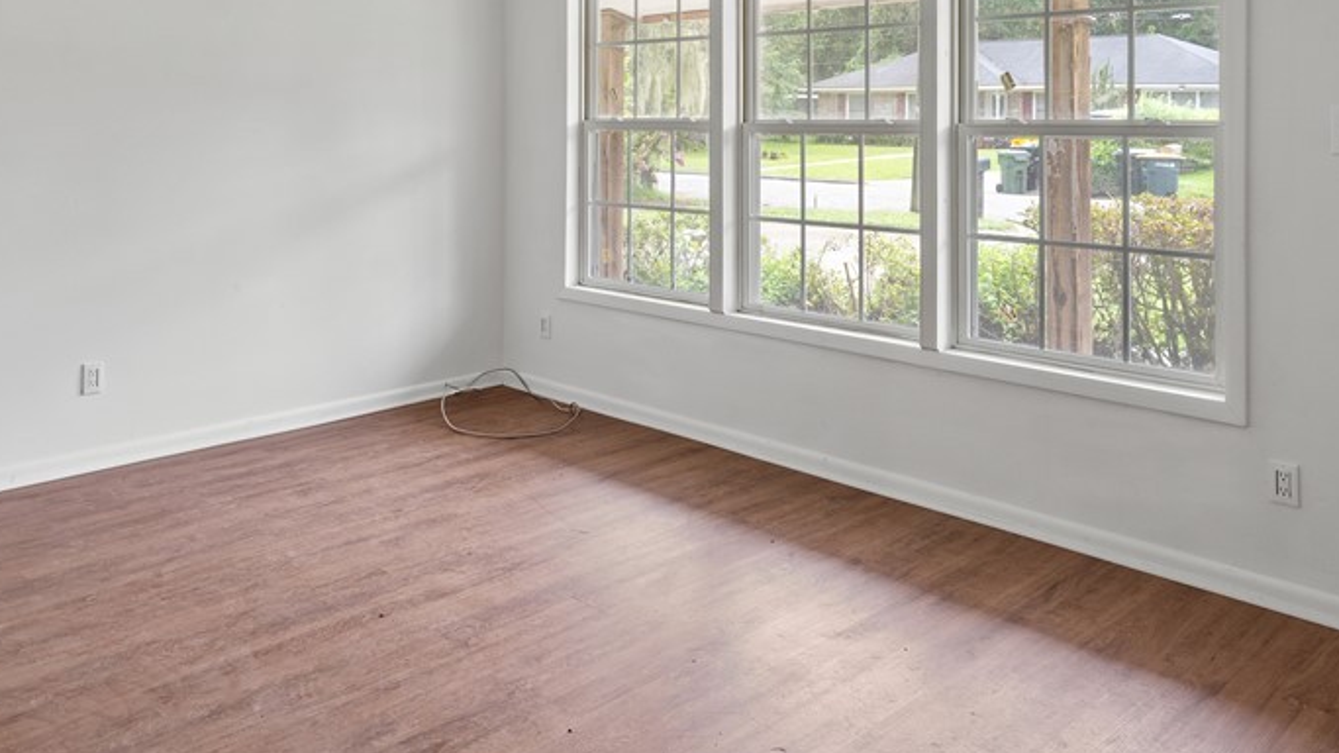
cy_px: 186
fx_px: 1065
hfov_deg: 64.1
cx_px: 596
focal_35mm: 30
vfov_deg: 37.9
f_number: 8
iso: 2000
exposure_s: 1/30
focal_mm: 18
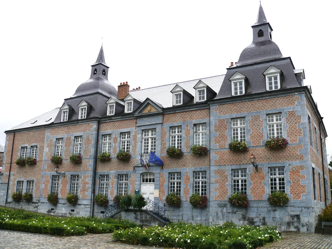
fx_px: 336
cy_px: 124
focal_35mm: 35
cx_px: 166
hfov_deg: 52.6
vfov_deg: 40.7
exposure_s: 1/30
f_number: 2.8
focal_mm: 7.4
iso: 100
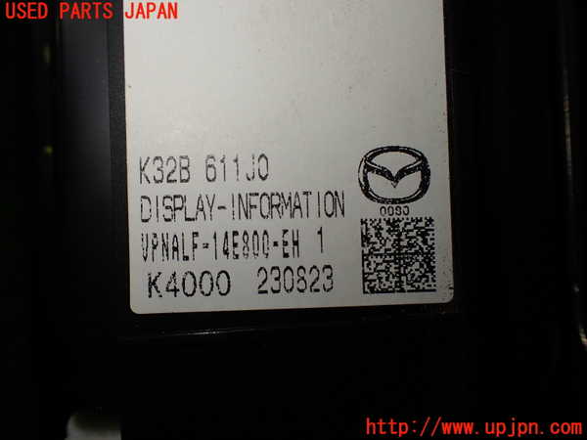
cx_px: 294
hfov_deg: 60.0
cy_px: 220
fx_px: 509
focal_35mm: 30
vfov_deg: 46.8
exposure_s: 1/200
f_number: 3.2
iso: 100
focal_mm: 5.4
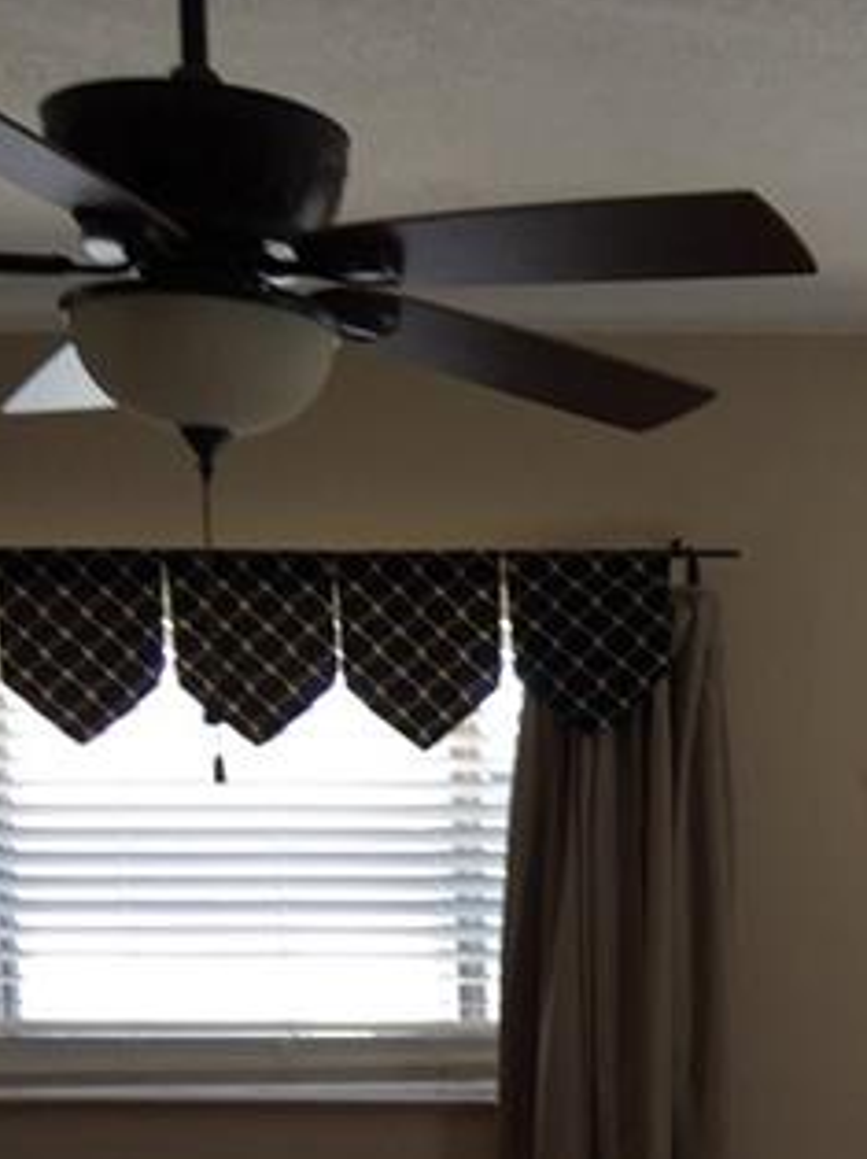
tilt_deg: -8.3
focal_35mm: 71
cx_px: 1026
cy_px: 1270
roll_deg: -0.8
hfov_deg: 19.5
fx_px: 2374
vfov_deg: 25.5
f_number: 2.2
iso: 32
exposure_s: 1/60
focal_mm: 4.15
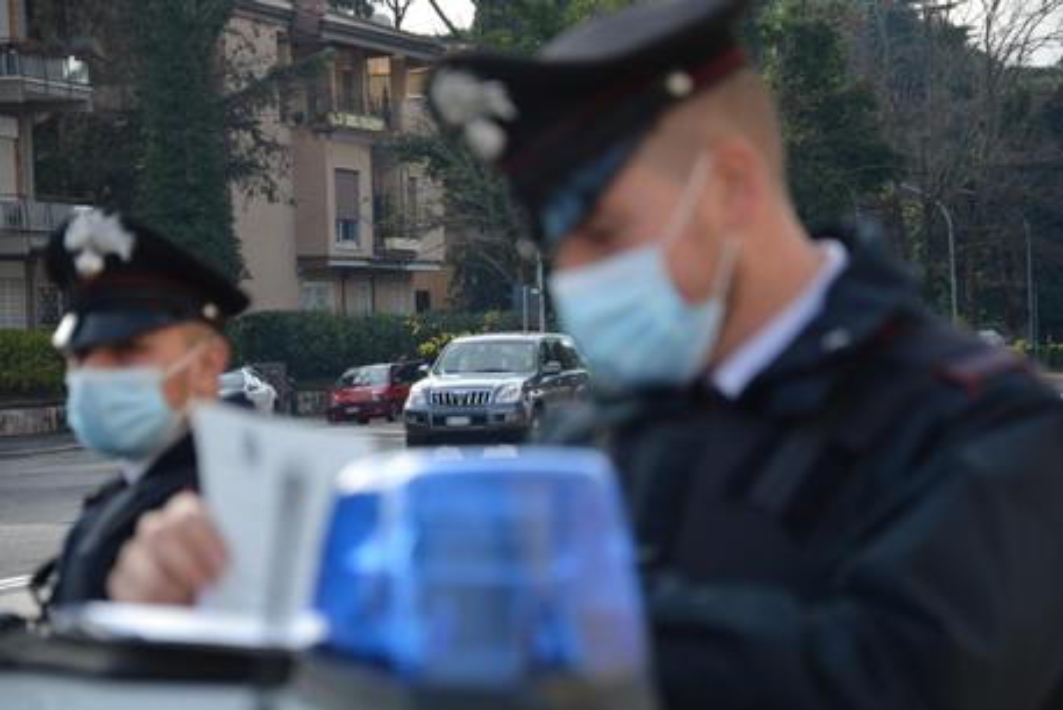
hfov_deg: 14.9
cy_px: 355
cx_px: 532
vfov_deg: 9.9
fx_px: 4076
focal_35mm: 138
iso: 560
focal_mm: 92
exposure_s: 1/1000
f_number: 5.6
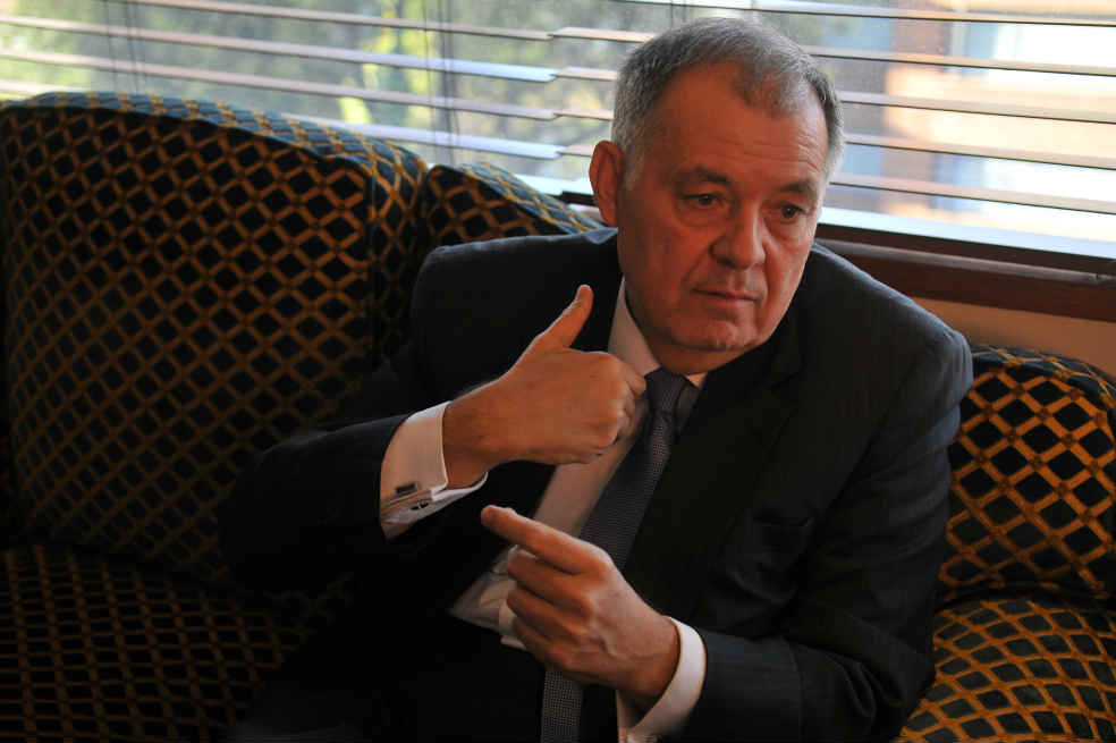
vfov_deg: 25.7
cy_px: 372
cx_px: 558
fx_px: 1627
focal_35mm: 52
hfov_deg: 37.9
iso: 320
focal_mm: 35
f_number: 2.8
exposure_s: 1/160
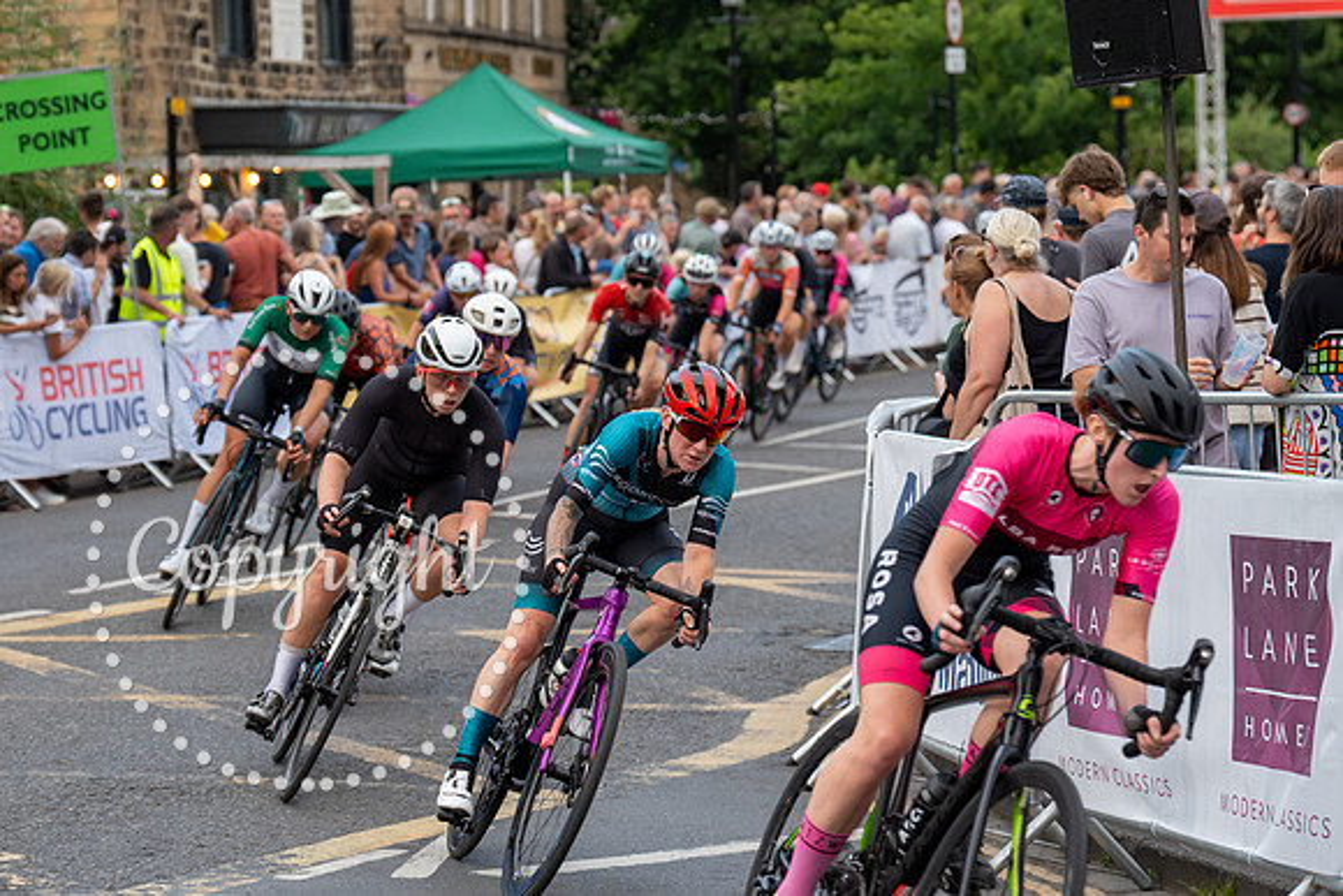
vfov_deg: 11.9
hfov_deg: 17.8
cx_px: 685
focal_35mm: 115
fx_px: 4294
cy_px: 361
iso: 800
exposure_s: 1/800
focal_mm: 95
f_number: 4
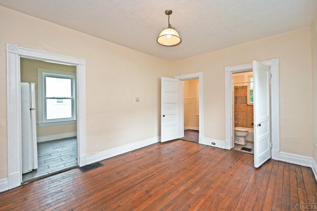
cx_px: 160
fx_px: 132
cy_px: 102
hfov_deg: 100.4
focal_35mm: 15
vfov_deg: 77.3
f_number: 4.5
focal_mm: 14
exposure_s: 1/60
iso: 200
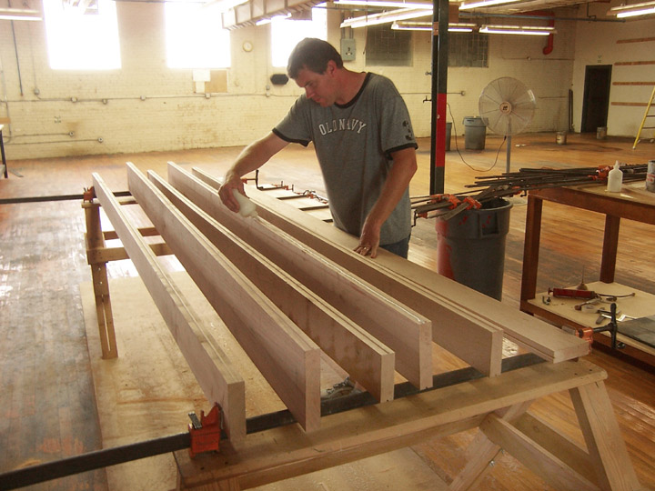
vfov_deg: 42.9
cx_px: 328
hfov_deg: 55.4
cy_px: 246
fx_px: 624
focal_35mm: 33
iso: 140
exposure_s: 1/15
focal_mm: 5.5
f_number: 3.4
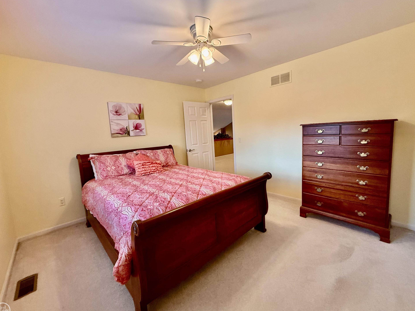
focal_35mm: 15
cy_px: 151
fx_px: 180
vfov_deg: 81.7
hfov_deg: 98.1
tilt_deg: -7.0
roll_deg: +3.2
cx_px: 217
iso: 320
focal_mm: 2.22
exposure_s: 1/120
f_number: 2.2
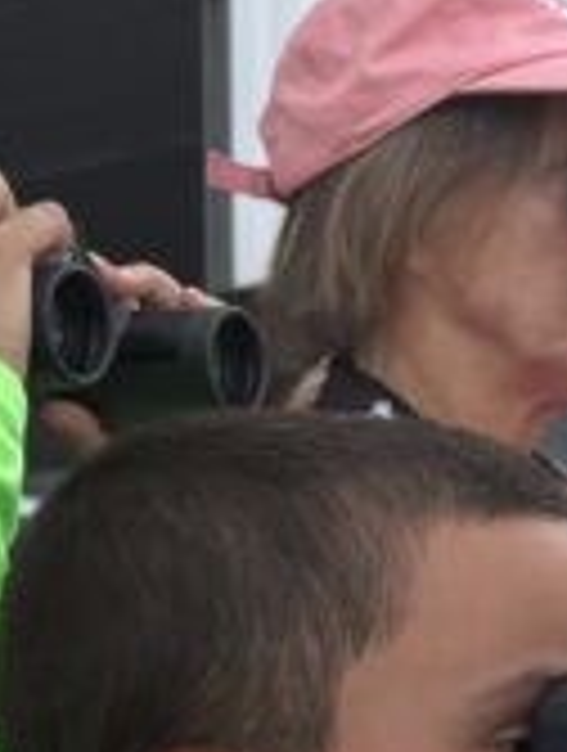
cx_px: 1071
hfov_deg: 8.9
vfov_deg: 12.1
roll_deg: +2.5
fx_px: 3459
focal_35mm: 159
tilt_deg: +2.9
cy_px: 923
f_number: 1.6
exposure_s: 1/2283
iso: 64
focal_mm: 5.96
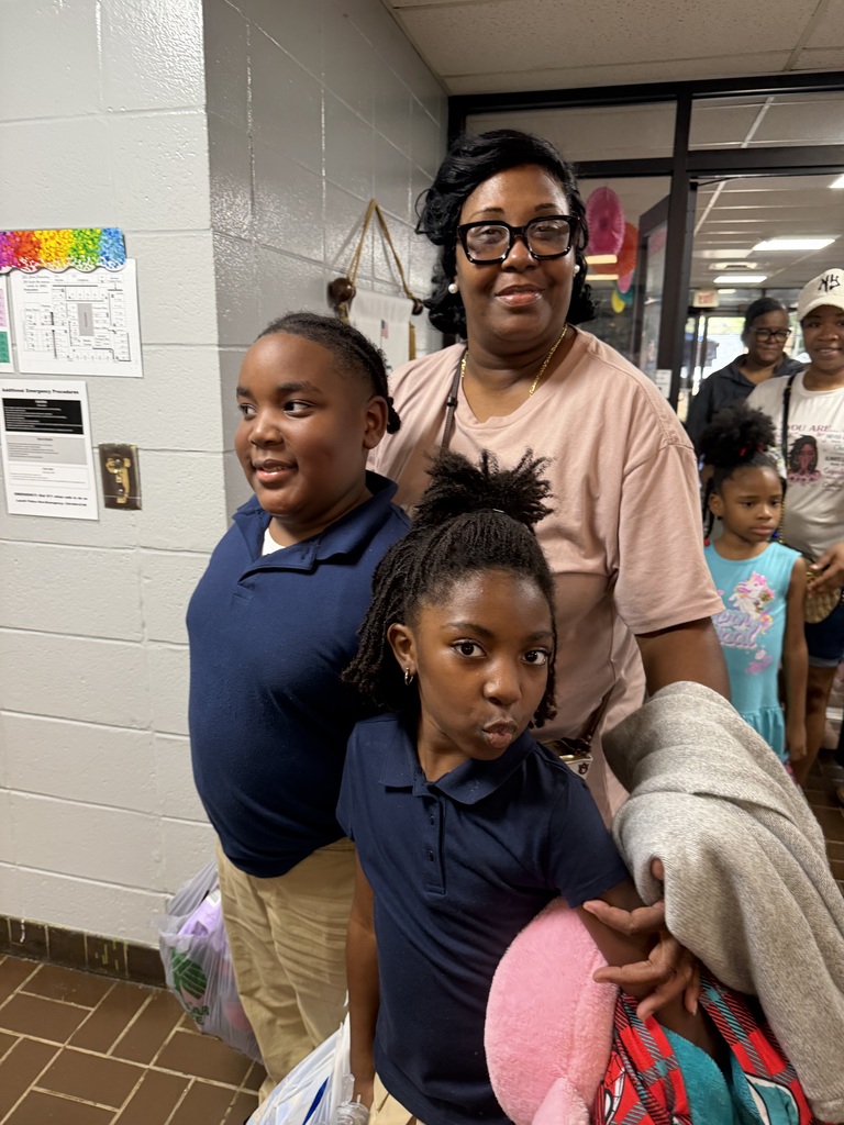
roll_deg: +1.6
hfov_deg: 56.8
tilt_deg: -14.3
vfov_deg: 71.6
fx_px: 780
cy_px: 562
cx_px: 422
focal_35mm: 24
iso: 250
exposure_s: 1/60
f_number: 1.78
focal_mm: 6.76
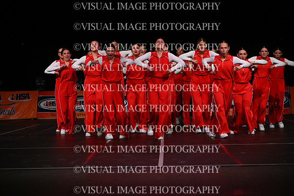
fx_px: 743
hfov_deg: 22.4
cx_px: 147
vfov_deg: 15.0
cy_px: 98
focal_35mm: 91
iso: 6400
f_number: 4
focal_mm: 91
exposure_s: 1/1000
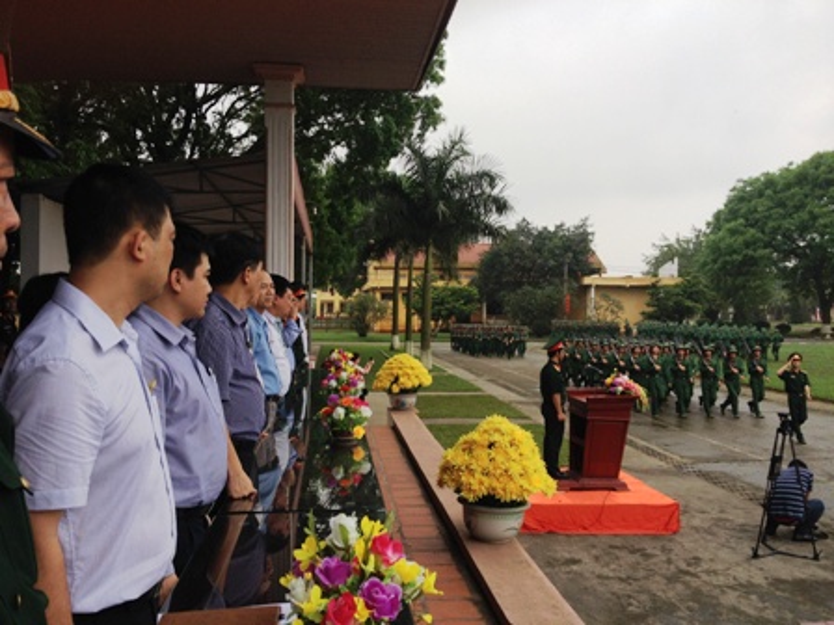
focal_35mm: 35
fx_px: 843
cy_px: 312
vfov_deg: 40.7
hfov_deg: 52.6
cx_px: 417
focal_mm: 4.28
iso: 50
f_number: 2.4
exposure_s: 1/452
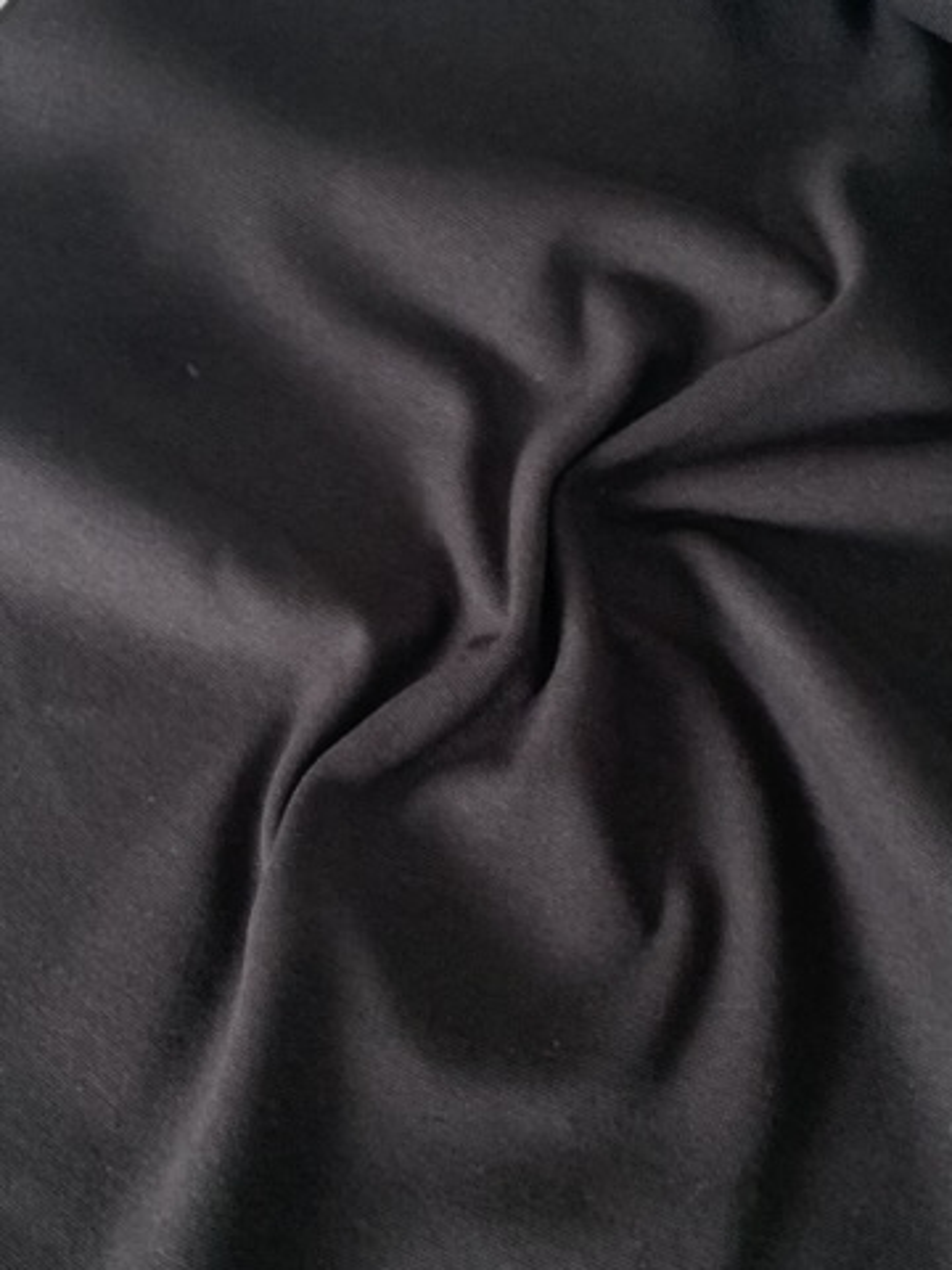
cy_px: 635
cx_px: 476
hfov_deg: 53.1
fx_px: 953
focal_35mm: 26
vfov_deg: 67.3
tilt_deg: -76.3
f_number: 1.8
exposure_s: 1/60
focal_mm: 4.25
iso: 200
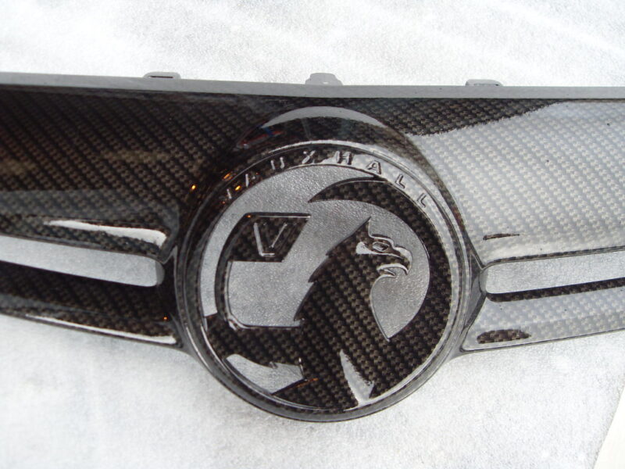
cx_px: 312
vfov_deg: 40.7
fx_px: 632
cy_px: 234
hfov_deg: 52.6
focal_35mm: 35
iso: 80
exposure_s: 1/180
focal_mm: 6.3
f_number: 2.8
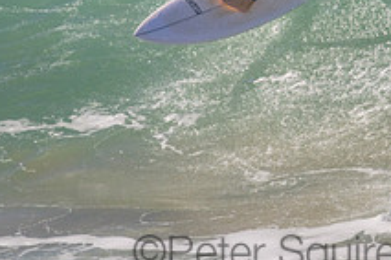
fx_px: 23665
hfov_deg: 0.9
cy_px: -52
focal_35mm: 2179
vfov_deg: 0.6
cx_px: 275
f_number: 11
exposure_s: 1/2000
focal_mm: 800
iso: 1000
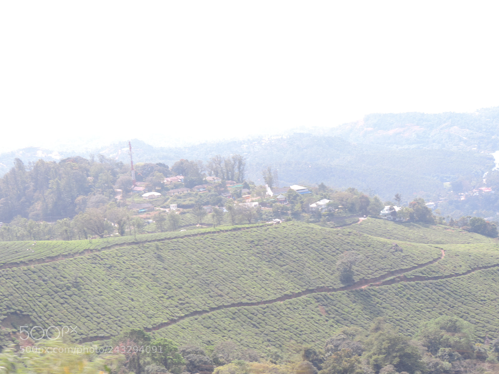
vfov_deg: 21.0
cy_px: 187
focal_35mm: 70
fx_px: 1009
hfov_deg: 27.8
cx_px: 250
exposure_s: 1/640
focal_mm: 12.4
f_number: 3.9
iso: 80
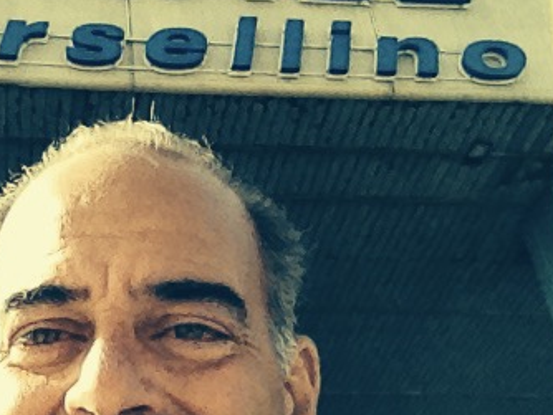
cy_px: 233
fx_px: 1071
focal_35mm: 67
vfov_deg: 21.9
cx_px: 123
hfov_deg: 28.4
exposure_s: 1/2278
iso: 160
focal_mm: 1.85
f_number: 2.4
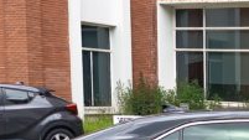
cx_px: 333
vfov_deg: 11.7
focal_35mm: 100
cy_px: 196
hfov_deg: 19.5
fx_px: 660
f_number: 1.7
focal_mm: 5.27
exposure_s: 1/100
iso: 51
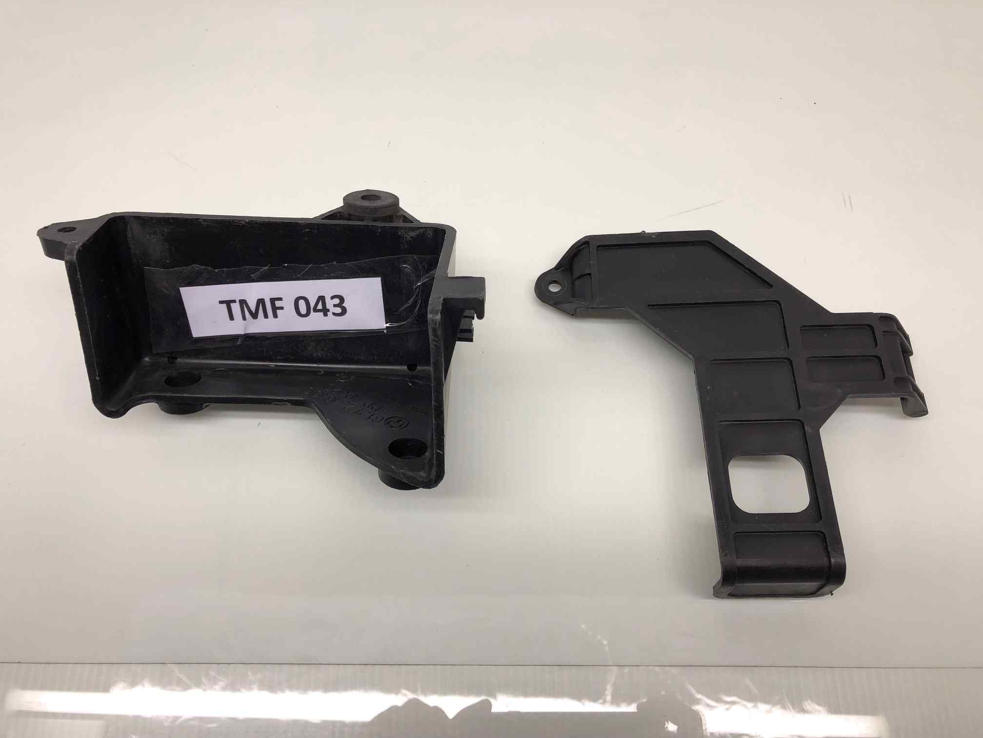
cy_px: 369
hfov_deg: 61.7
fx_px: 824
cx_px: 492
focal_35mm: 29
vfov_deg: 48.2
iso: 32
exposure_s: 1/100
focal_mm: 3.99
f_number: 1.8
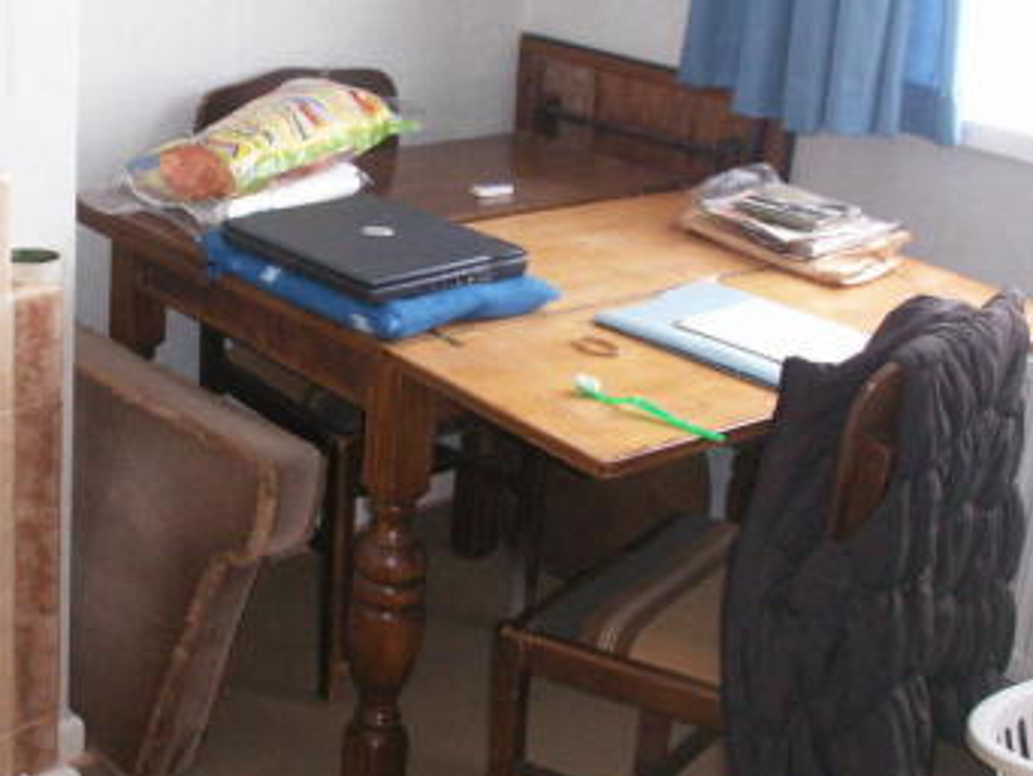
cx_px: 219
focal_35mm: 63
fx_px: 1881
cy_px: 249
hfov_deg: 30.0
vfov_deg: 23.2
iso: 160
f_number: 3.5
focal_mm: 7.7
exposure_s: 1/40
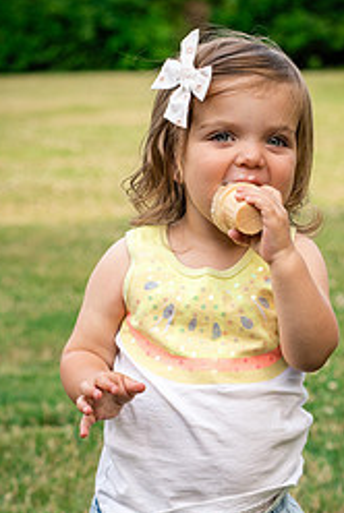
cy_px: 381
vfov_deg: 13.3
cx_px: 213
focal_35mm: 154
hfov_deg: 8.9
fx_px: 2201
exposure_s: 1/400
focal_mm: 85
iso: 640
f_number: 6.3
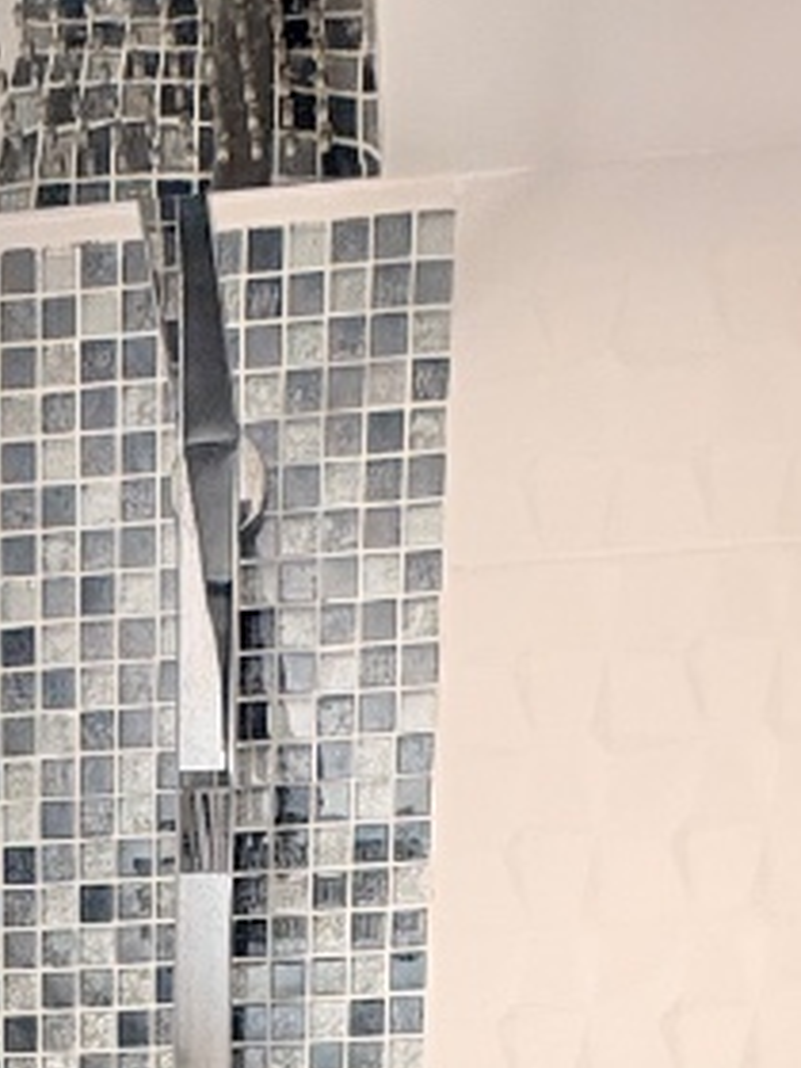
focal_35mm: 60
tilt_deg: -11.8
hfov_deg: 23.9
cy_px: 2025
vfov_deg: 20.2
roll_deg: -1.9
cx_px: 118
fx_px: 1851
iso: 80
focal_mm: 2.22
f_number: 2.2
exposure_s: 1/100
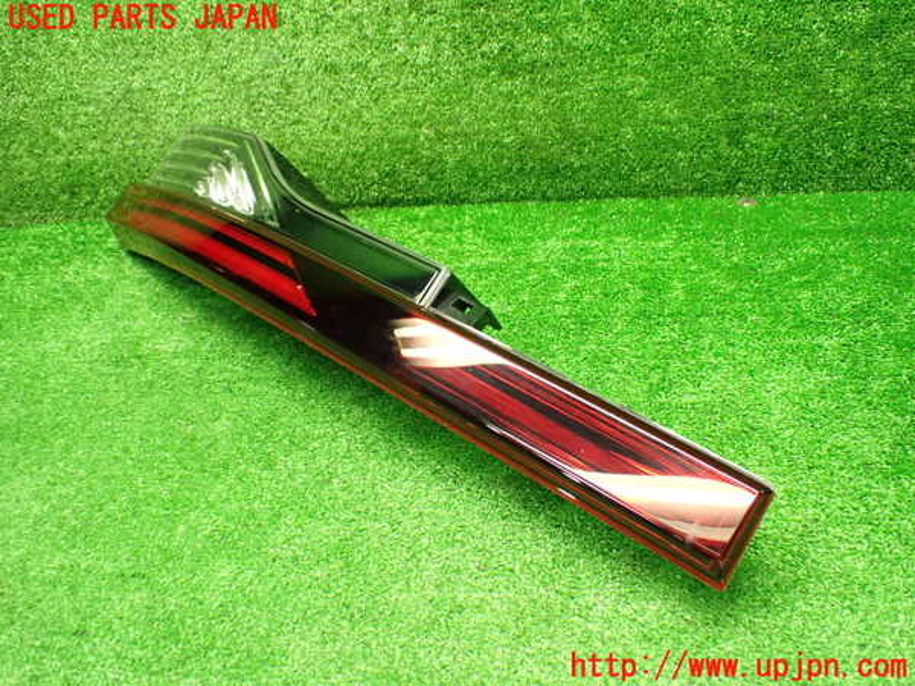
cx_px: 458
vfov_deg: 46.8
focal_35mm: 30
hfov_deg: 60.0
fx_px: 793
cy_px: 343
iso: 800
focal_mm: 5.4
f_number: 2.3
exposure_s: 1/60
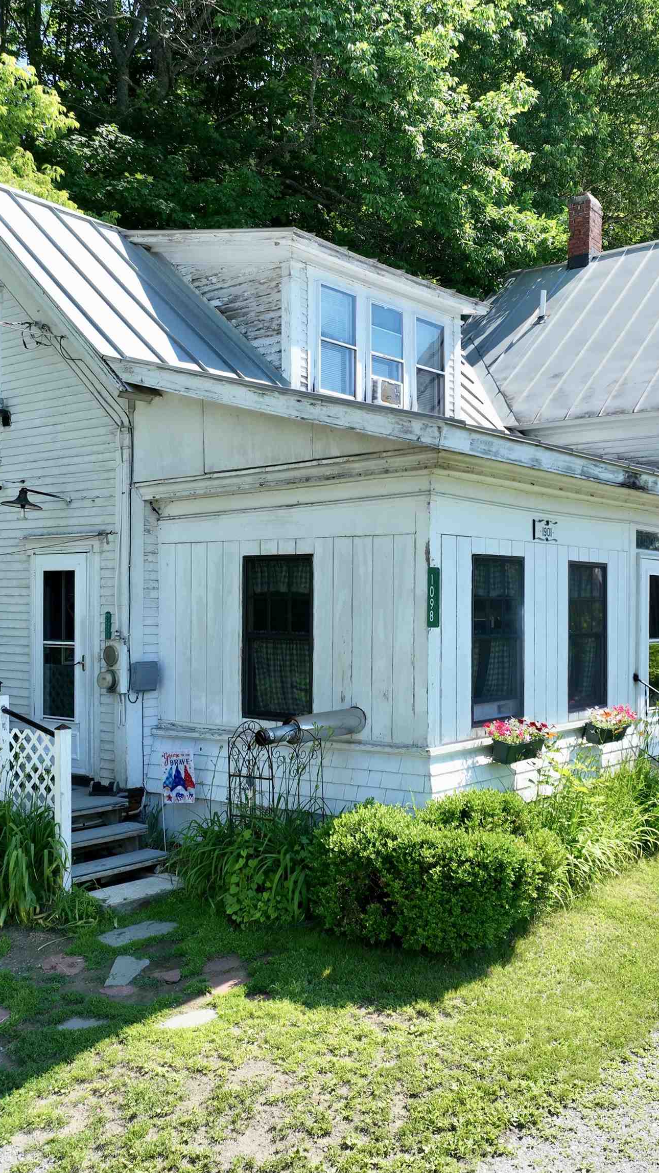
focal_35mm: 35
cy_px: 588
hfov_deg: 33.5
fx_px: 1088
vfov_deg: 56.6
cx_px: 428
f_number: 2.8
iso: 300
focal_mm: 12.29
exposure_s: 1/1250
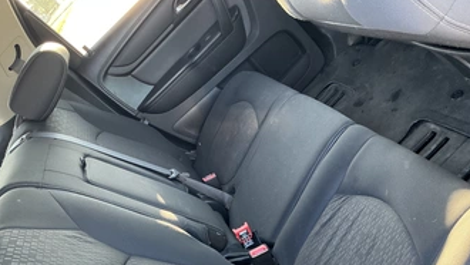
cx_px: 248
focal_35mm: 37
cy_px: 187
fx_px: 461
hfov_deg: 54.0
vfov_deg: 31.7
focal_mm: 3
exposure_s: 1/60
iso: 200
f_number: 1.8
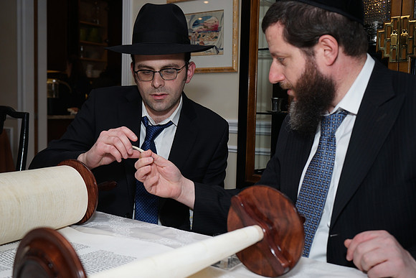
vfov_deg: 34.2
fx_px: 451
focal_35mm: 39
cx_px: 208
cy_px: 139
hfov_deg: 49.5
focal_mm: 39
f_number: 5.6
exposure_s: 1/100
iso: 320
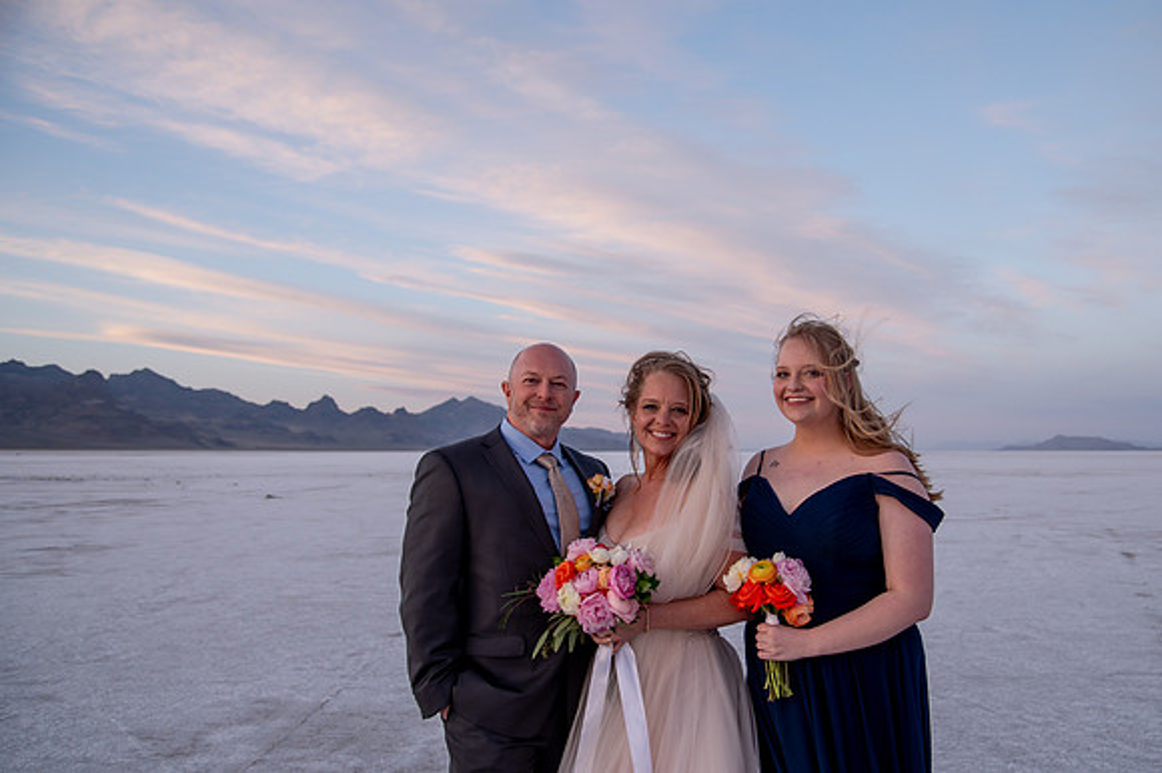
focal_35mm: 35
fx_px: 1140
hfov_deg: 53.9
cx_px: 654
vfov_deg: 37.5
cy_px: 420
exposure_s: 1/125
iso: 200
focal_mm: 31
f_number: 4
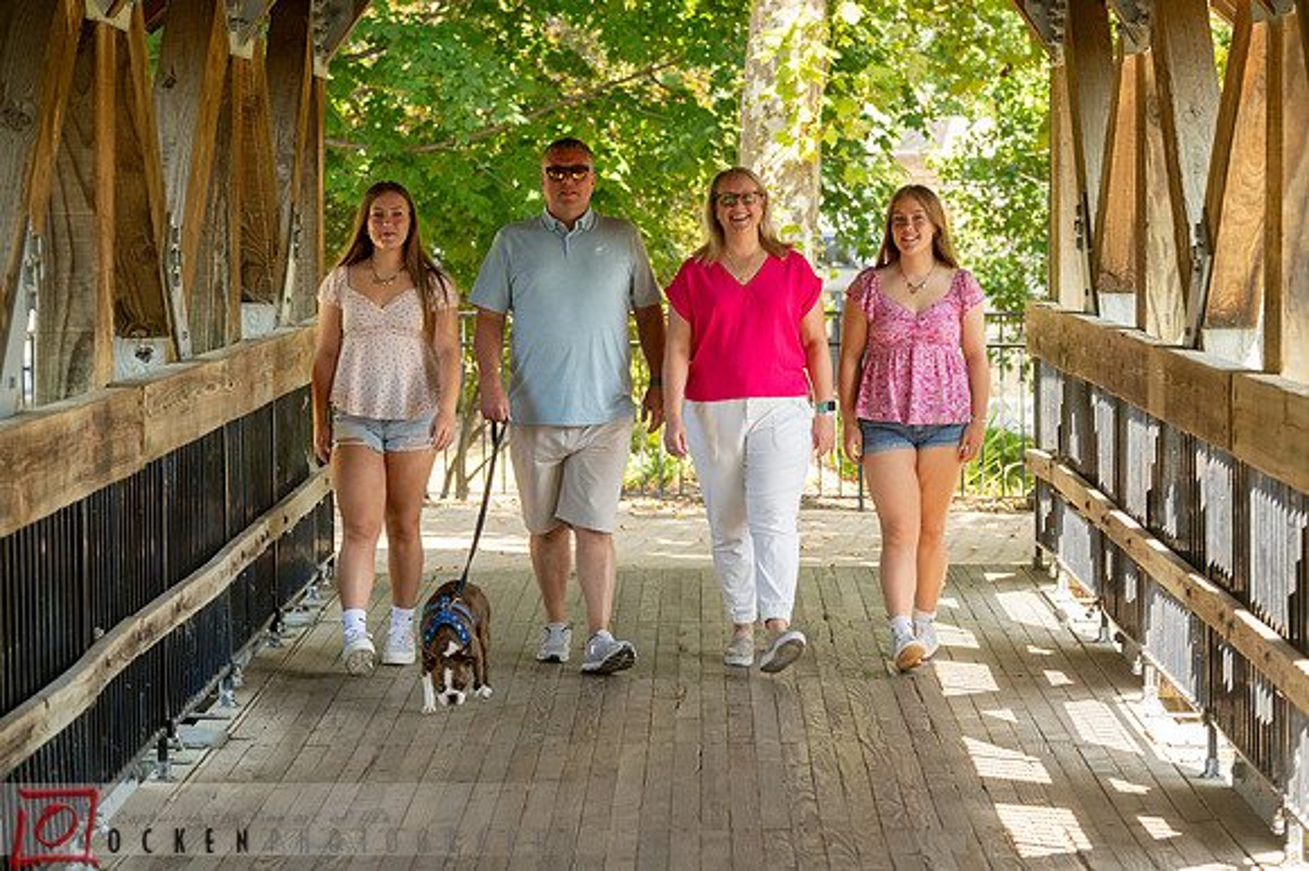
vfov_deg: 11.9
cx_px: 678
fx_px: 4171
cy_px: 454
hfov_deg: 17.8
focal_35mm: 115
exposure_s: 1/250
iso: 640
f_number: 4.5
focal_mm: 110
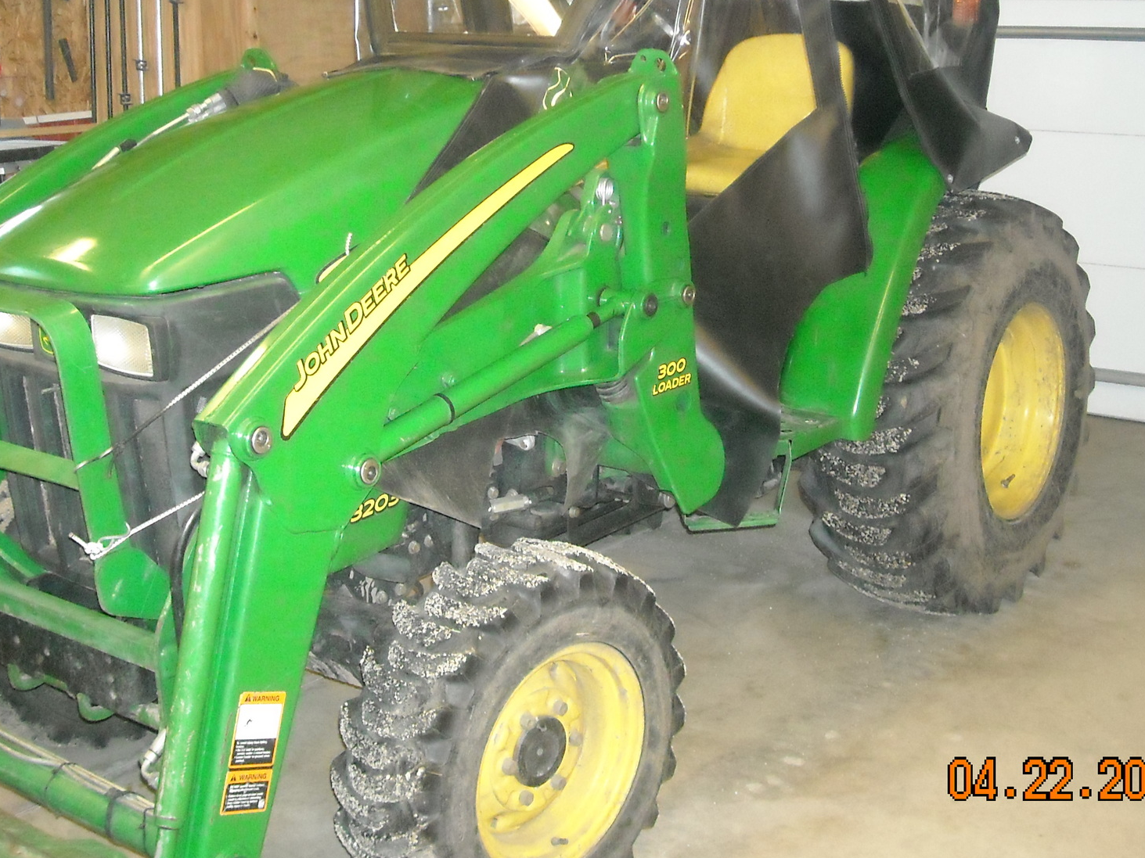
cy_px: 304
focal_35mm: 49
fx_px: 1621
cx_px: 615
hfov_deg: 38.9
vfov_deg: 29.5
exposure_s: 1/60
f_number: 2.8
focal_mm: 5.7
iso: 672
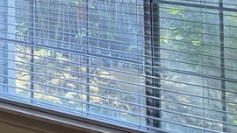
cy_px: -204
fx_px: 779
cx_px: -266
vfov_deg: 8.7
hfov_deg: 14.0
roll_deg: -3.4
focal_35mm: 124
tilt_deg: +8.3
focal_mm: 6.76
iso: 200
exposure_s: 1/168
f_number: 1.78
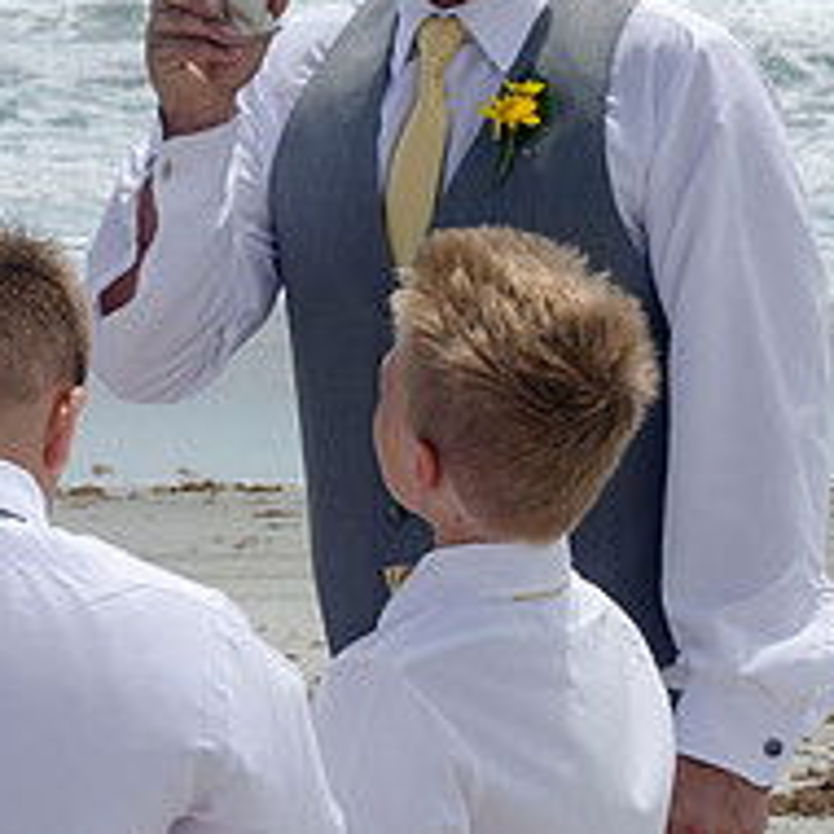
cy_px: 228
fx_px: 5070
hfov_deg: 9.4
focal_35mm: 186
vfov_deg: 9.4
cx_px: 171
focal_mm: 48
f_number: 11
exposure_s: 1/250
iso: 100
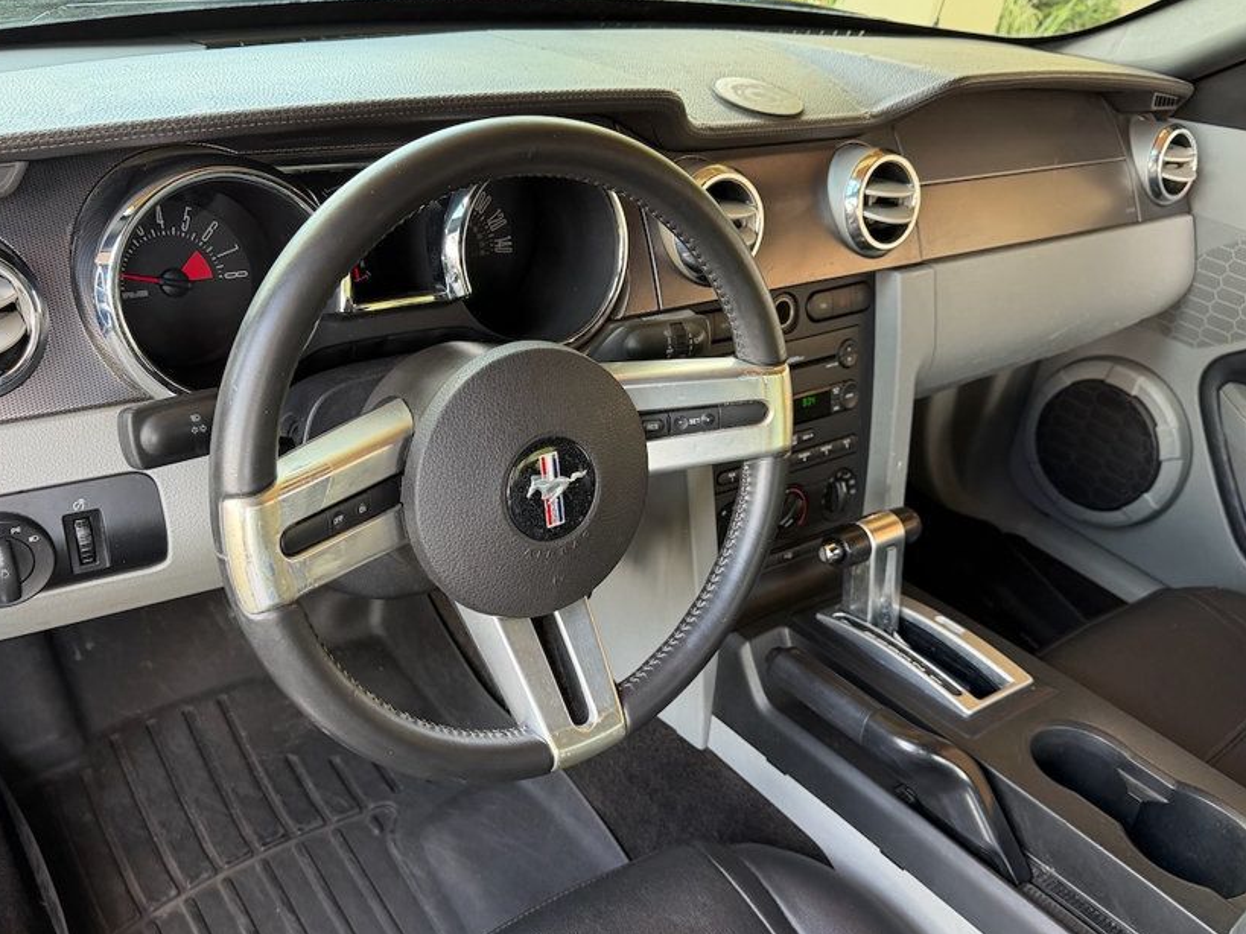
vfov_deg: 46.7
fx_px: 1080
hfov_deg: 59.9
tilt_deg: -30.4
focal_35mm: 30
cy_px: 502
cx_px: 590
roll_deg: -8.2
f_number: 1.78
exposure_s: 1/111
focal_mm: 6.76
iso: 200
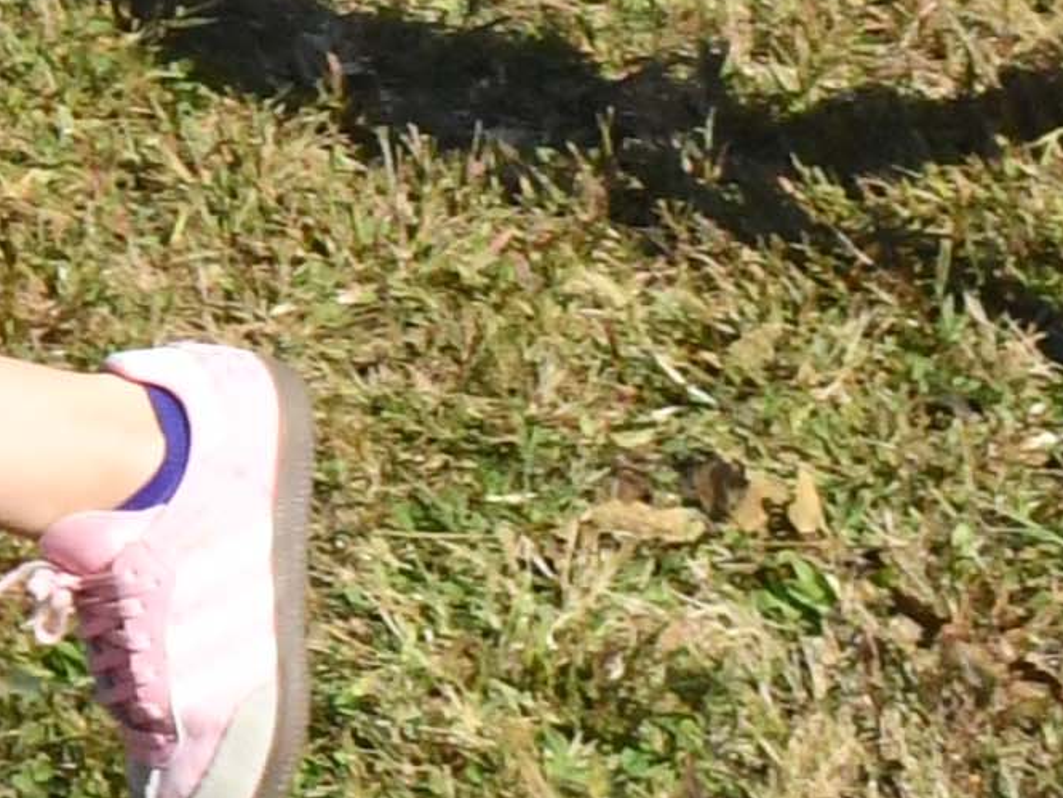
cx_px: -2484
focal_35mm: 298
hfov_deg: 6.0
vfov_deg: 5.0
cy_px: -142
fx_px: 9153
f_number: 18
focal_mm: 25
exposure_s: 1/1250
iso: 1600
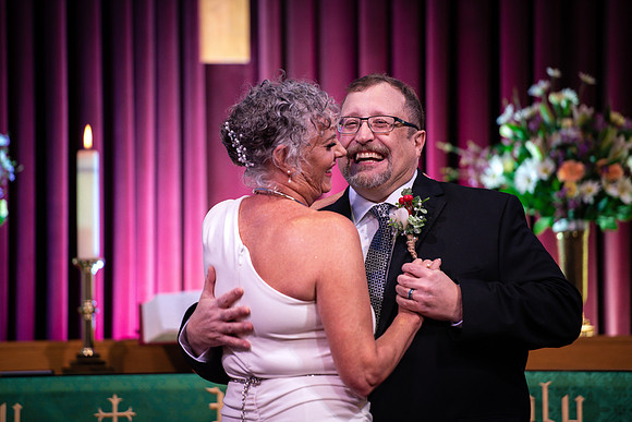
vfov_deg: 6.9
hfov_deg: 10.3
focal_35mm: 200
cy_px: 211
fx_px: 3512
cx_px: 316
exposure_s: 1/200
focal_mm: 200
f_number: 2.8
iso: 800
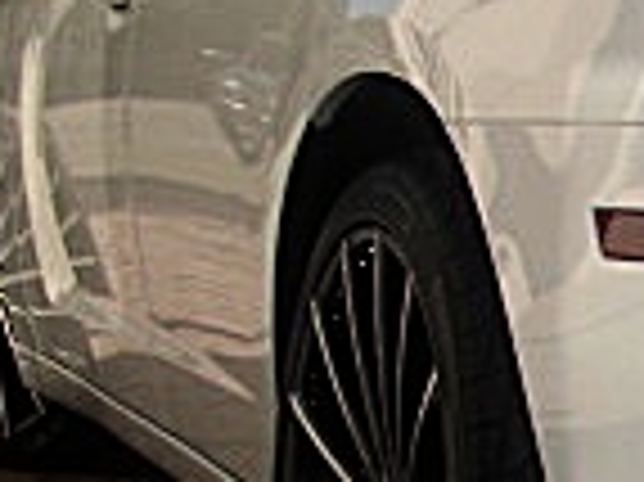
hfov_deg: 11.3
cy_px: 482
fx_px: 2993
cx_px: 1234
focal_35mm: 161
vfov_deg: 9.1
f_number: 2.8
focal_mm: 6.3
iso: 50
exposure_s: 1/1000
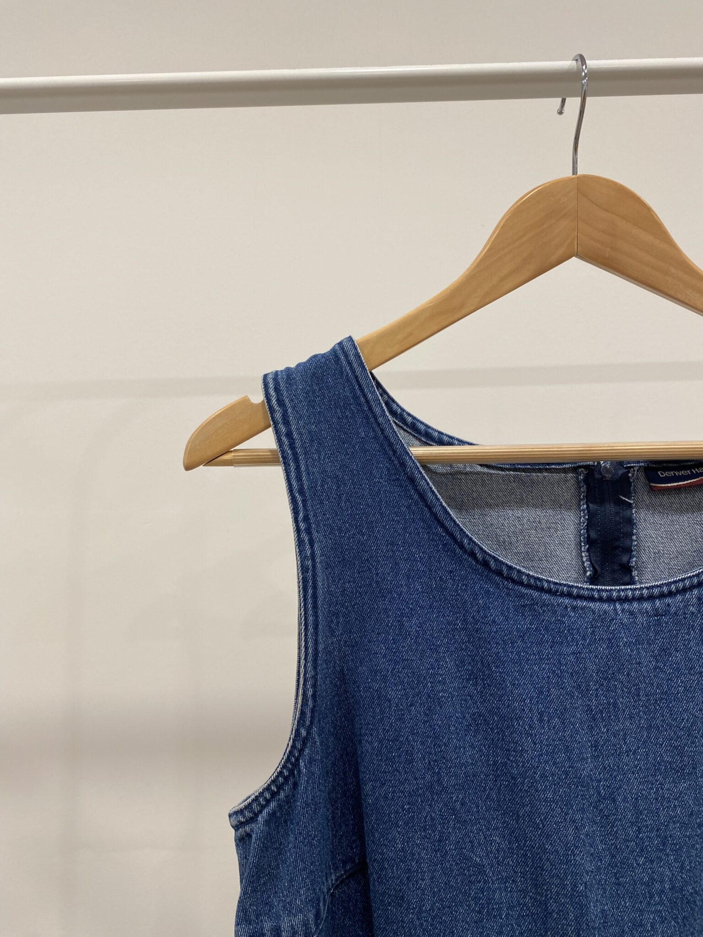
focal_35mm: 26
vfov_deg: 67.3
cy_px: 468
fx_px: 704
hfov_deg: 53.1
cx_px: 352
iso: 64
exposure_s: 1/60
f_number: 1.8
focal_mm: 4.25
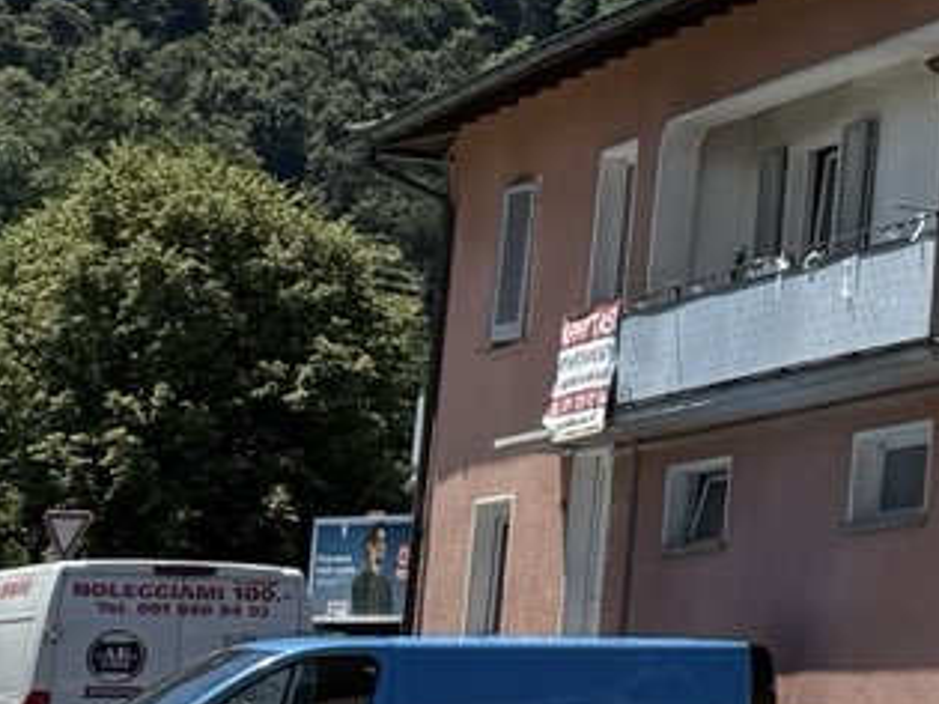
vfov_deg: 10.8
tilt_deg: +10.1
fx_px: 3715
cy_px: 107
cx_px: 2367
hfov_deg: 11.5
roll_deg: -0.9
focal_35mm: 137
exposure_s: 1/3953
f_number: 1.78
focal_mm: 6.76
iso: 80
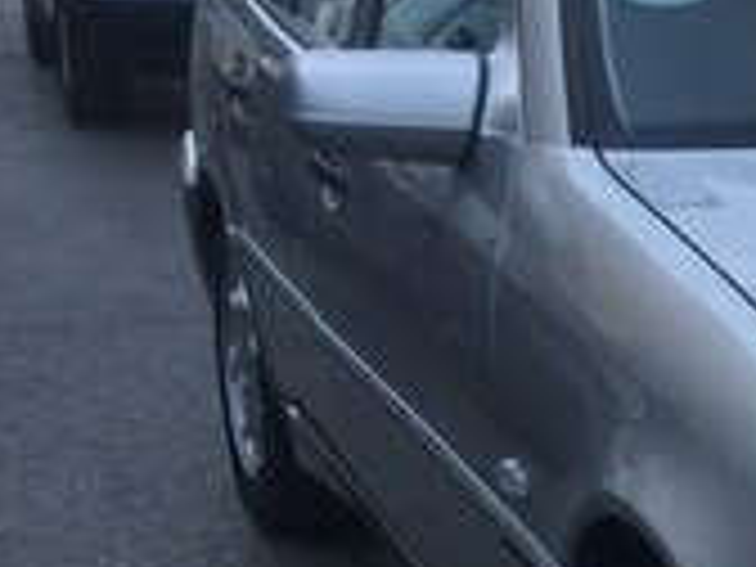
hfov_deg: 15.5
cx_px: 1224
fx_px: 2490
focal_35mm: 114
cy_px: 632
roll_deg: -1.9
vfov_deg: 12.7
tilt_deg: -18.1
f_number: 2.2
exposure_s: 1/1208
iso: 32
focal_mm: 4.15
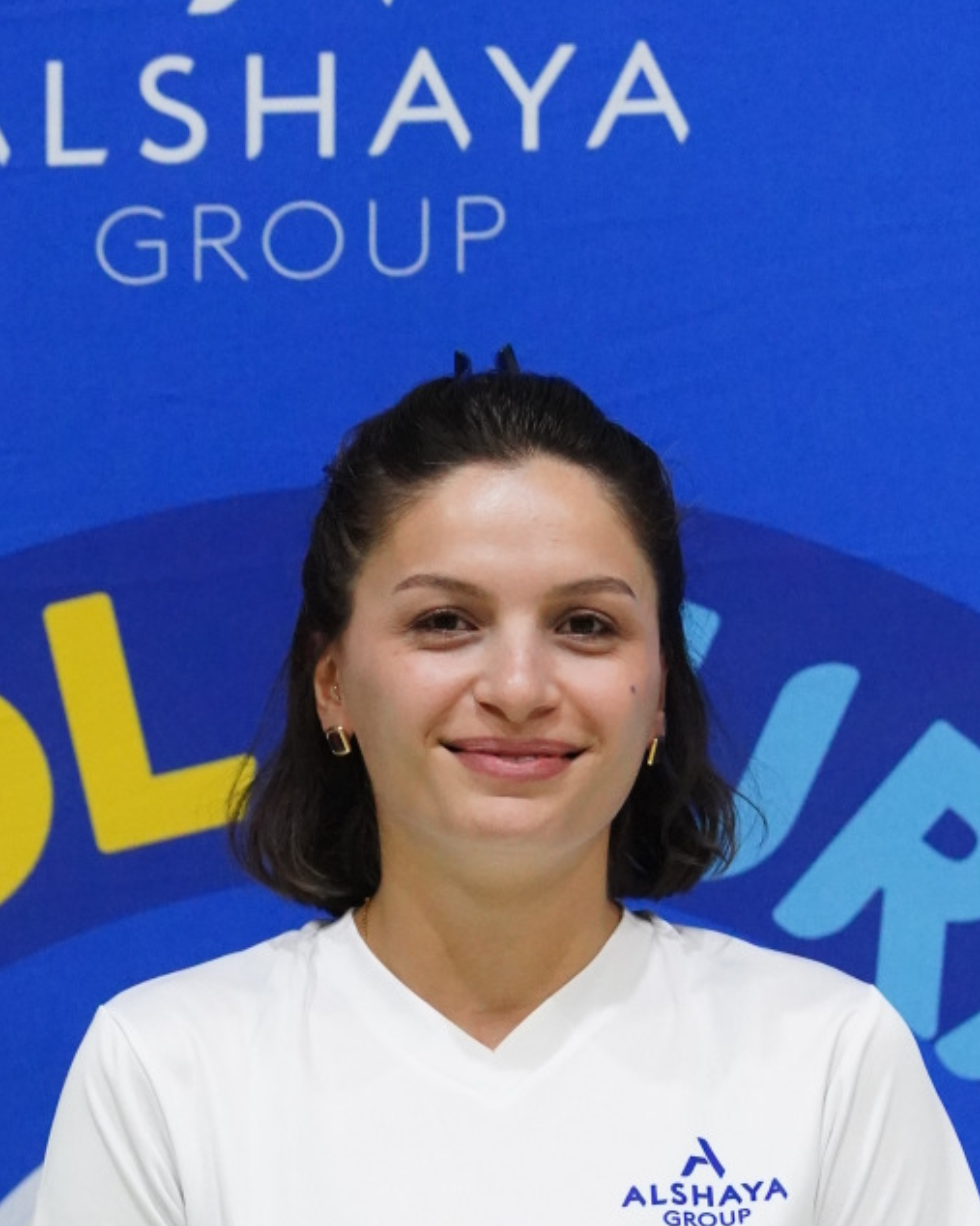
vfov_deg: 8.7
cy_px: 1108
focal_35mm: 222
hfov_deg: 7.0
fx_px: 8051
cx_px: 495
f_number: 3.2
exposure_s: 1/1000
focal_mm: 100
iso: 10000
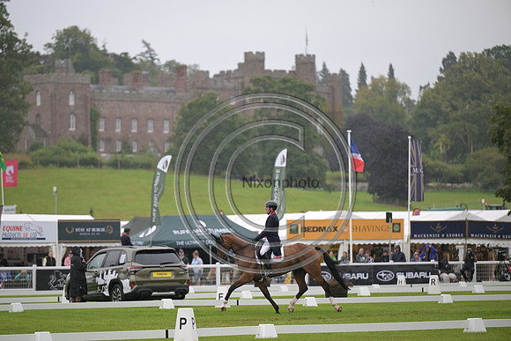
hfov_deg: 10.3
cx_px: 256
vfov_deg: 6.9
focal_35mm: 200
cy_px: 170
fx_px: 2839
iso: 400
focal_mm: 200
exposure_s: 1/1250
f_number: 3.2
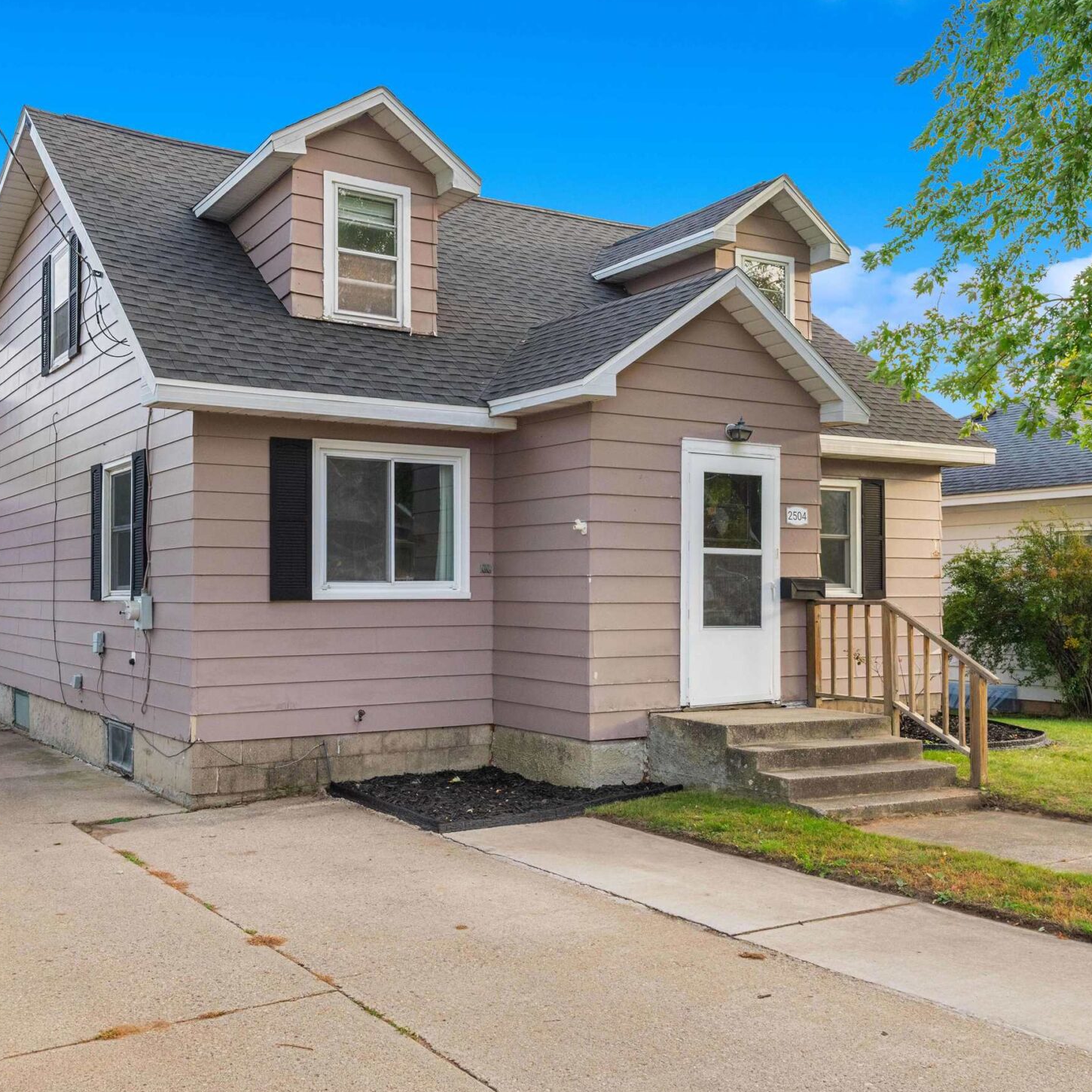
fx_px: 1178
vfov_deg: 49.6
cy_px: 464
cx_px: 436
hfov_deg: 49.4
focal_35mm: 33
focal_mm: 22
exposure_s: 1/160
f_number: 8
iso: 320
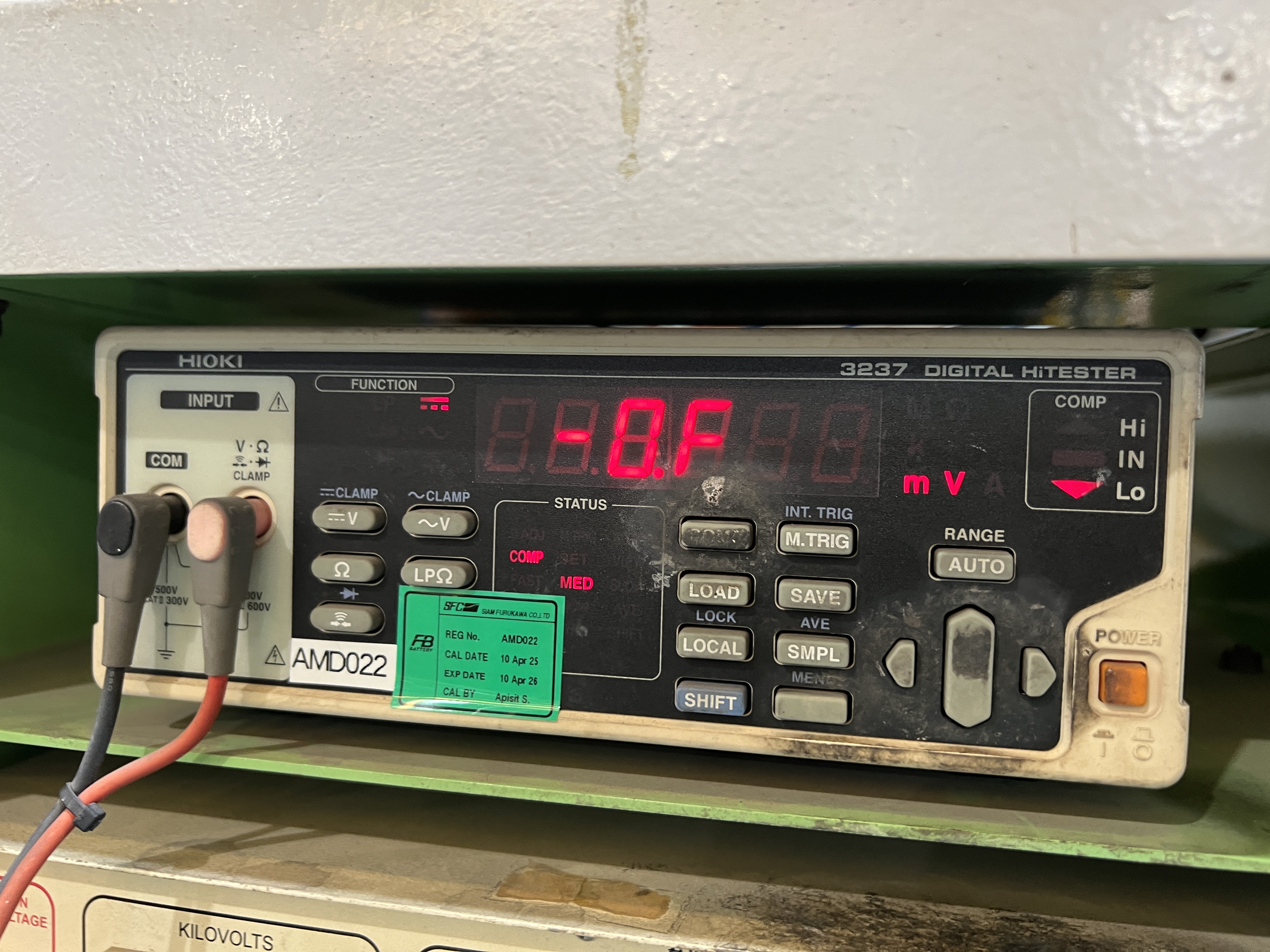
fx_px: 954
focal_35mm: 26
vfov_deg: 53.1
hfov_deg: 67.3
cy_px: 476
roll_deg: -1.7
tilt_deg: -5.4
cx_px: 635
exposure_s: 1/50
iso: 160
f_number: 1.5
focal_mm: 5.7
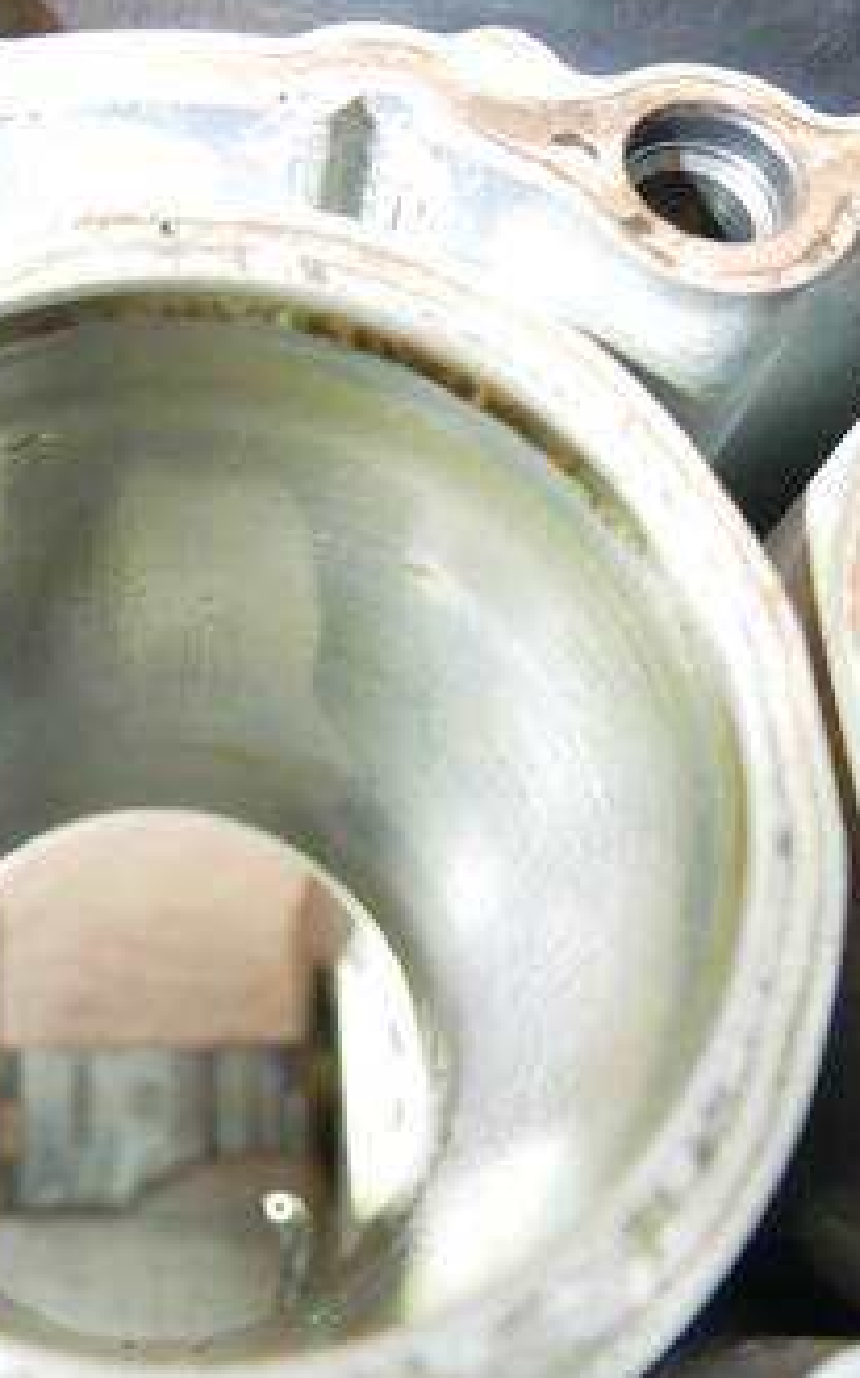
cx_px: 213
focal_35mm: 37
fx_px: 1389
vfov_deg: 52.7
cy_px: 647
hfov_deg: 33.7
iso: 250
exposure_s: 1/60
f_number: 3.5
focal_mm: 12
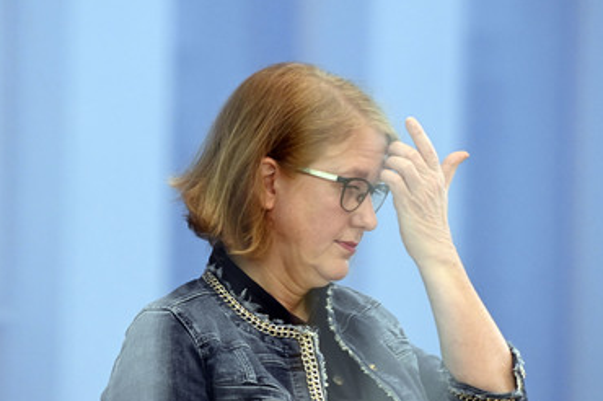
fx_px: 6125
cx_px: 335
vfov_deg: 3.7
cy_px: 240
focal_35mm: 366
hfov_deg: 5.6
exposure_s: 1/800
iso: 5000
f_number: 6.3
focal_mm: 300
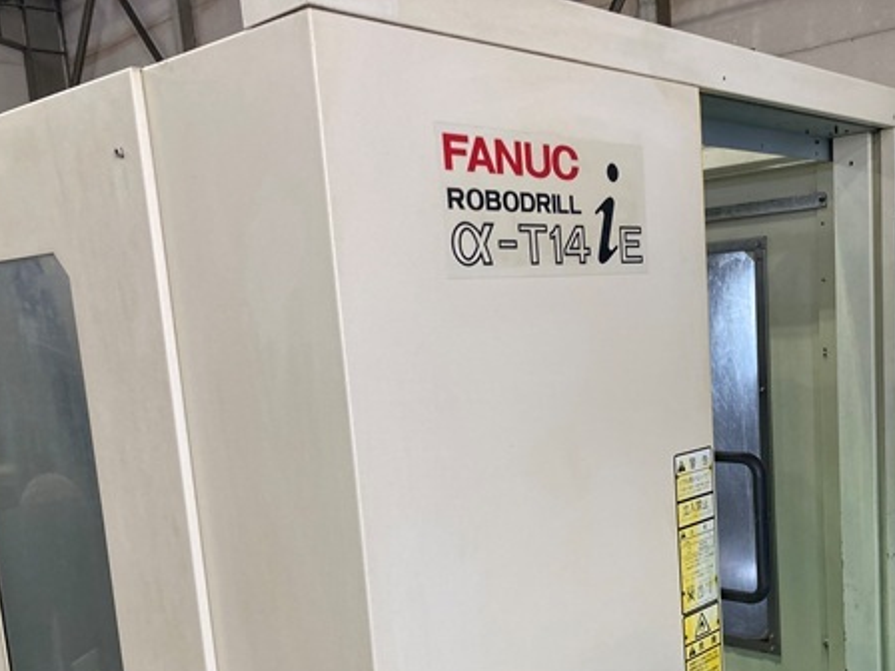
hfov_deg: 46.2
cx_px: 581
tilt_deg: -8.7
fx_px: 1034
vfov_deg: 35.4
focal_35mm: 40
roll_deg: +2.4
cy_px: 477
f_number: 1.8
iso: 80
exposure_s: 1/86
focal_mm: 3.99
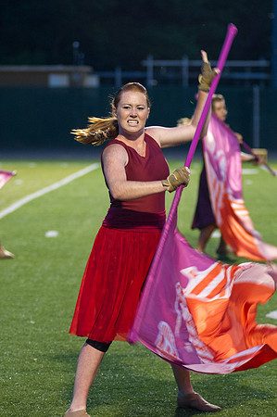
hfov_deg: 8.2
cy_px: 184
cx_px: 124
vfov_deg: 12.3
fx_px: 1940
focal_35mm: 168
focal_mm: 100
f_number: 2.8
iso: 2500
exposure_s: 1/160
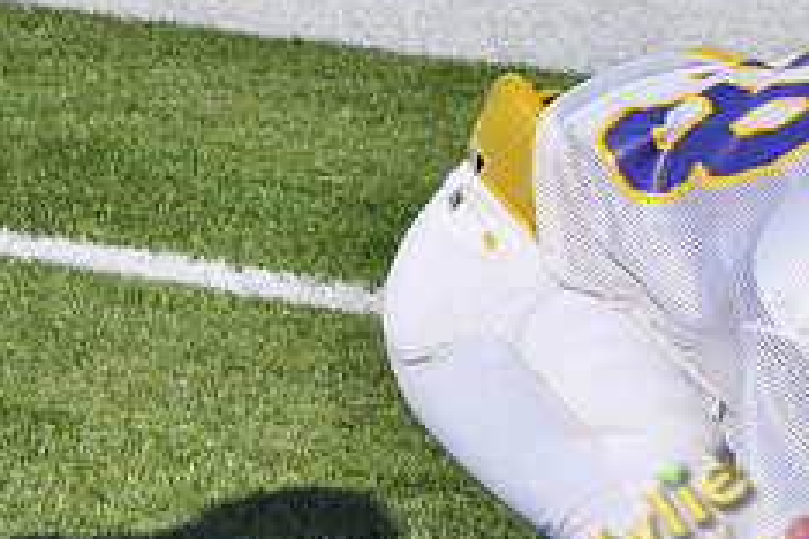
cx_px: 985
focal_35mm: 204
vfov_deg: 6.7
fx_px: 4589
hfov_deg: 9.9
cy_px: 482
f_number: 7.1
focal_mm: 55
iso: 400
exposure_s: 1/2000
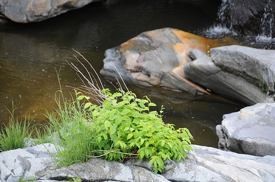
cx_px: 138
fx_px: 2288
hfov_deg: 6.9
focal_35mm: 300
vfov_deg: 4.6
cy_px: 91
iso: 200
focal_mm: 200
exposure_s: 1/125
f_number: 5.6
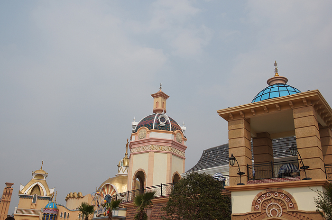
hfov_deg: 53.2
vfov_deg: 36.7
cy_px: 110
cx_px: 166
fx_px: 331
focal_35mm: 36
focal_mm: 24
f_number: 8
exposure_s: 1/500
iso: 100
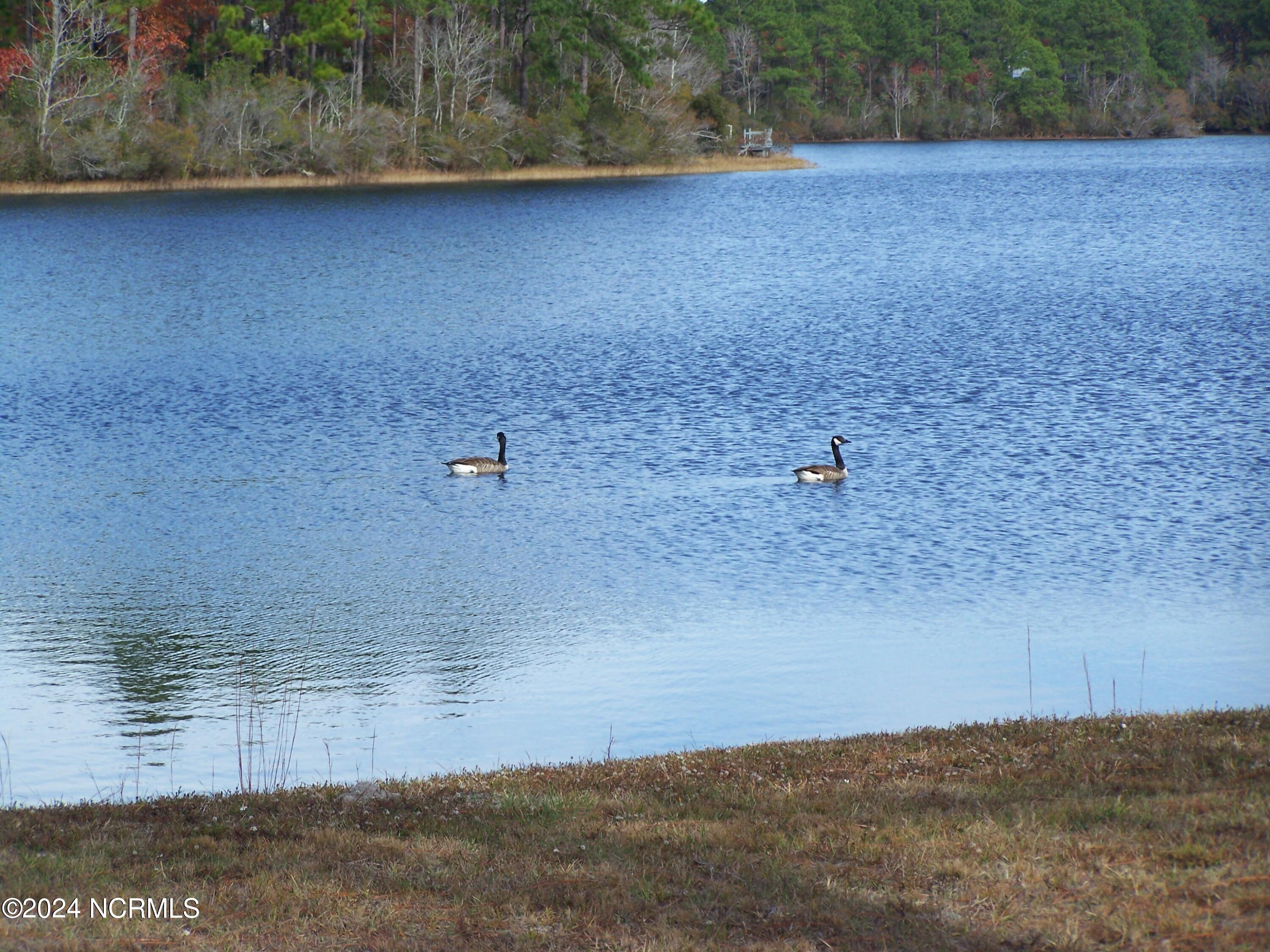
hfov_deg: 14.2
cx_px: 635
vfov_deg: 10.7
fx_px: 5100
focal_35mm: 139
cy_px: 476
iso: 64
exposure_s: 1/400
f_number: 3.3
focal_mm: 23.1
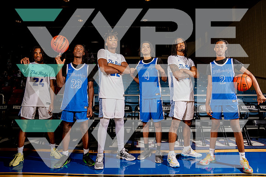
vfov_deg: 53.2
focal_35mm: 24
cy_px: 88
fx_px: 177
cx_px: 133
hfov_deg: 73.7
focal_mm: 24
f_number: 7.1
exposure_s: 1/125
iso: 160
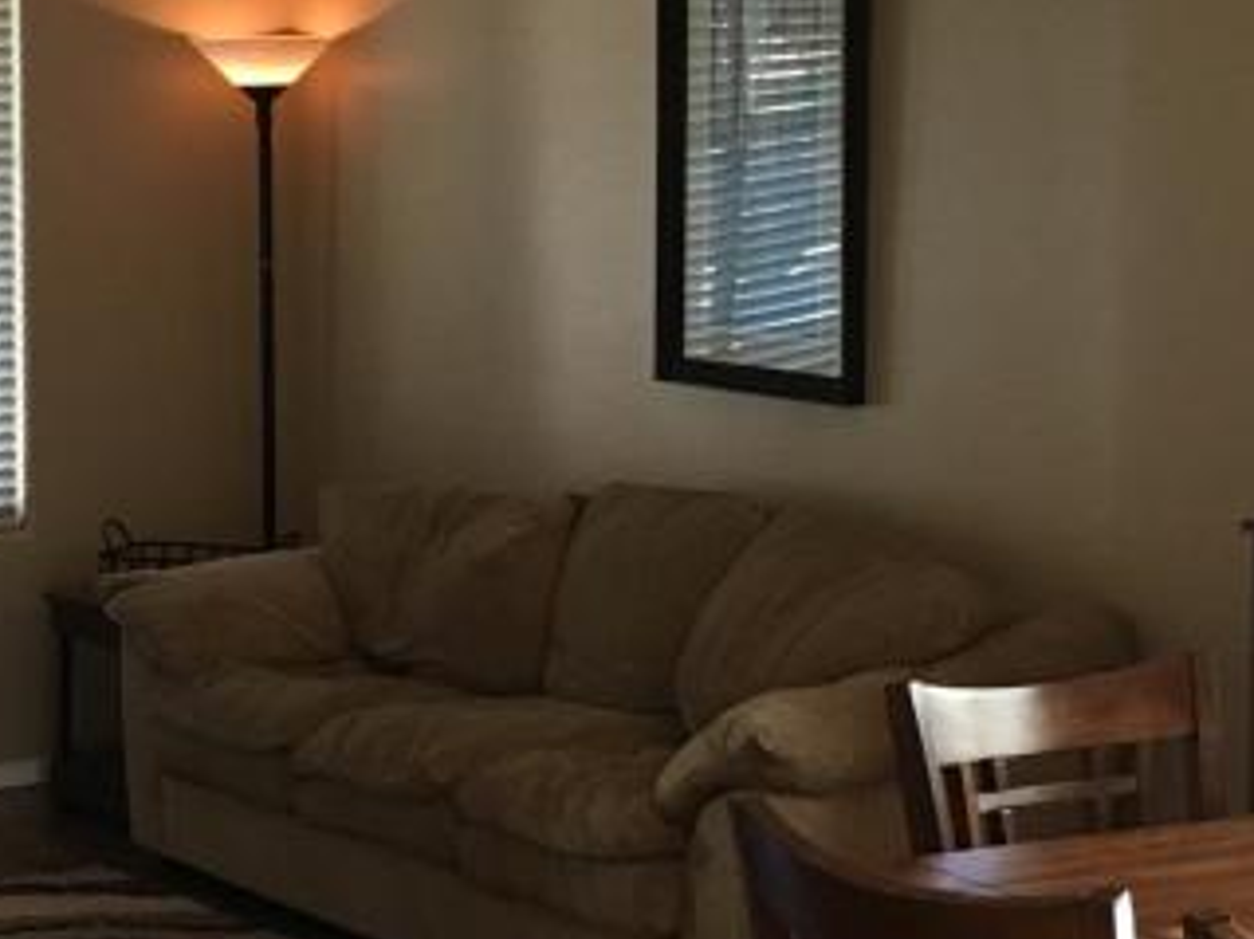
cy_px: 436
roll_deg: +0.3
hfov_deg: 20.7
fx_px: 3368
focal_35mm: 93
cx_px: 161
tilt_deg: -3.7
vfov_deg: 15.9
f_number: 2.2
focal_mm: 4.15
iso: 125
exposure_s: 1/30
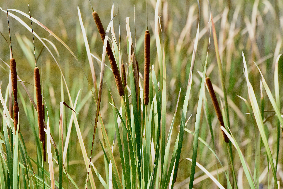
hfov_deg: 4.6
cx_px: 142
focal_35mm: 450
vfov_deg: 3.1
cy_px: 94
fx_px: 3539
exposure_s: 1/4000
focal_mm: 450
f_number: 13
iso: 6400
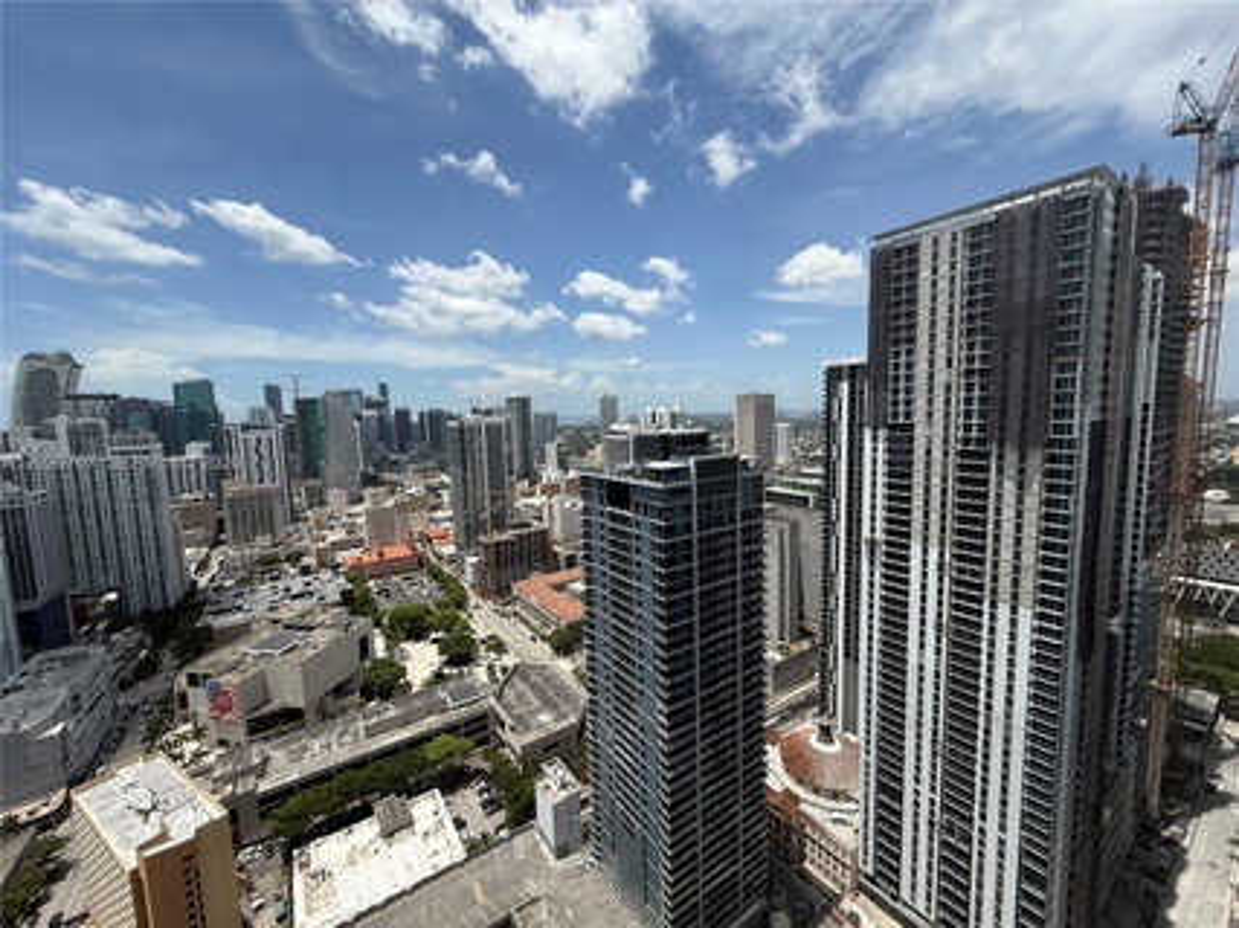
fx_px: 501
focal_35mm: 14
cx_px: 620
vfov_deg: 85.6
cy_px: 464
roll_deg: +1.3
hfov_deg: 102.1
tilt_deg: -6.2
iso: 50
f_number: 2.2
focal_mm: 2.22
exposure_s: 1/3125
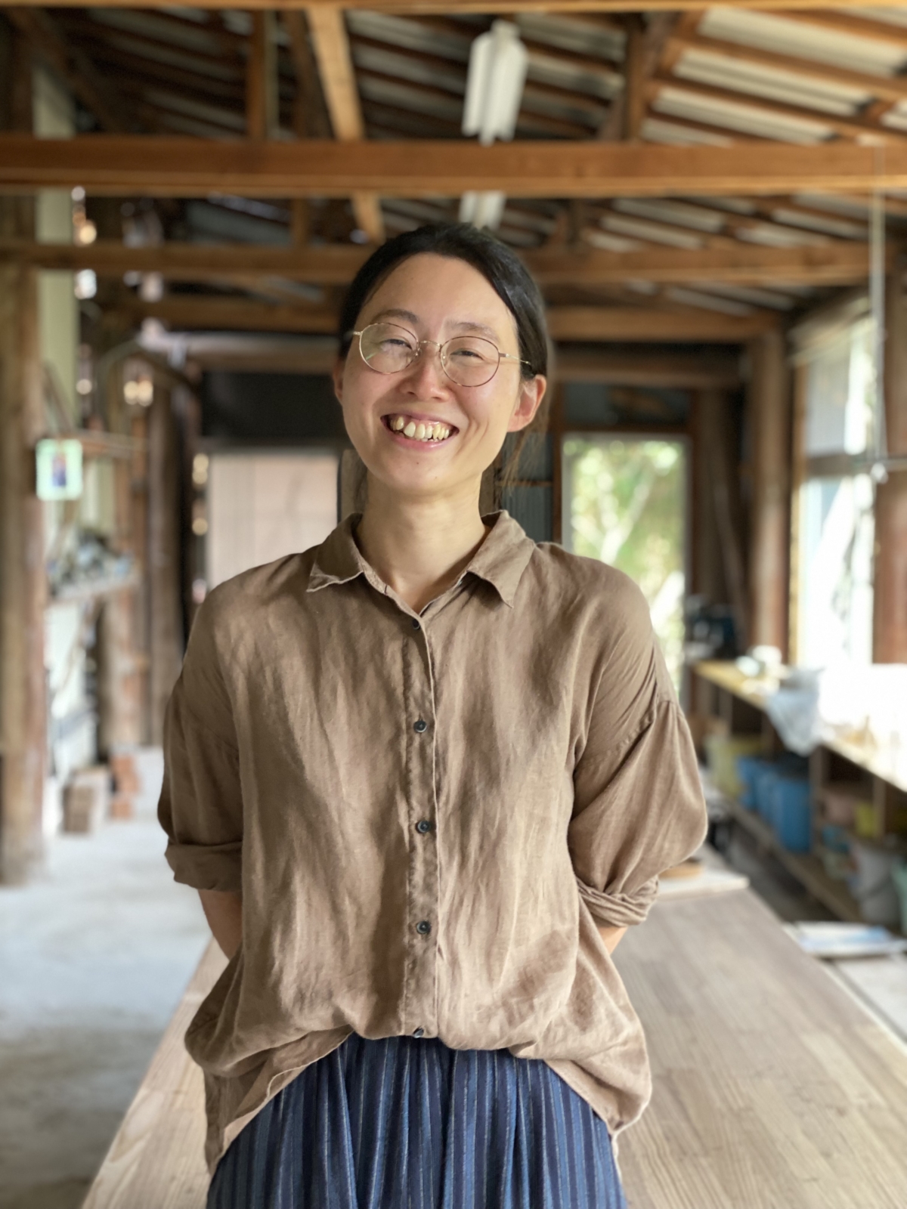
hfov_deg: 28.0
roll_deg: -0.4
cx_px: 454
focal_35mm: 52
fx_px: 1817
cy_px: 604
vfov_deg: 36.8
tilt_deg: -3.0
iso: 160
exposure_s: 1/40
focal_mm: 6
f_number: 2
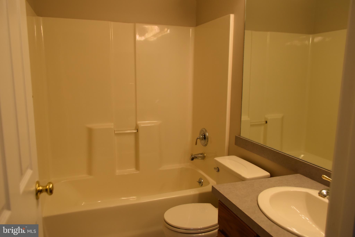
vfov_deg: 47.9
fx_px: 266
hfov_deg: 67.4
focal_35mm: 27
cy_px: 118
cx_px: 178
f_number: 4.5
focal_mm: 18
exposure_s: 1/80
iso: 400
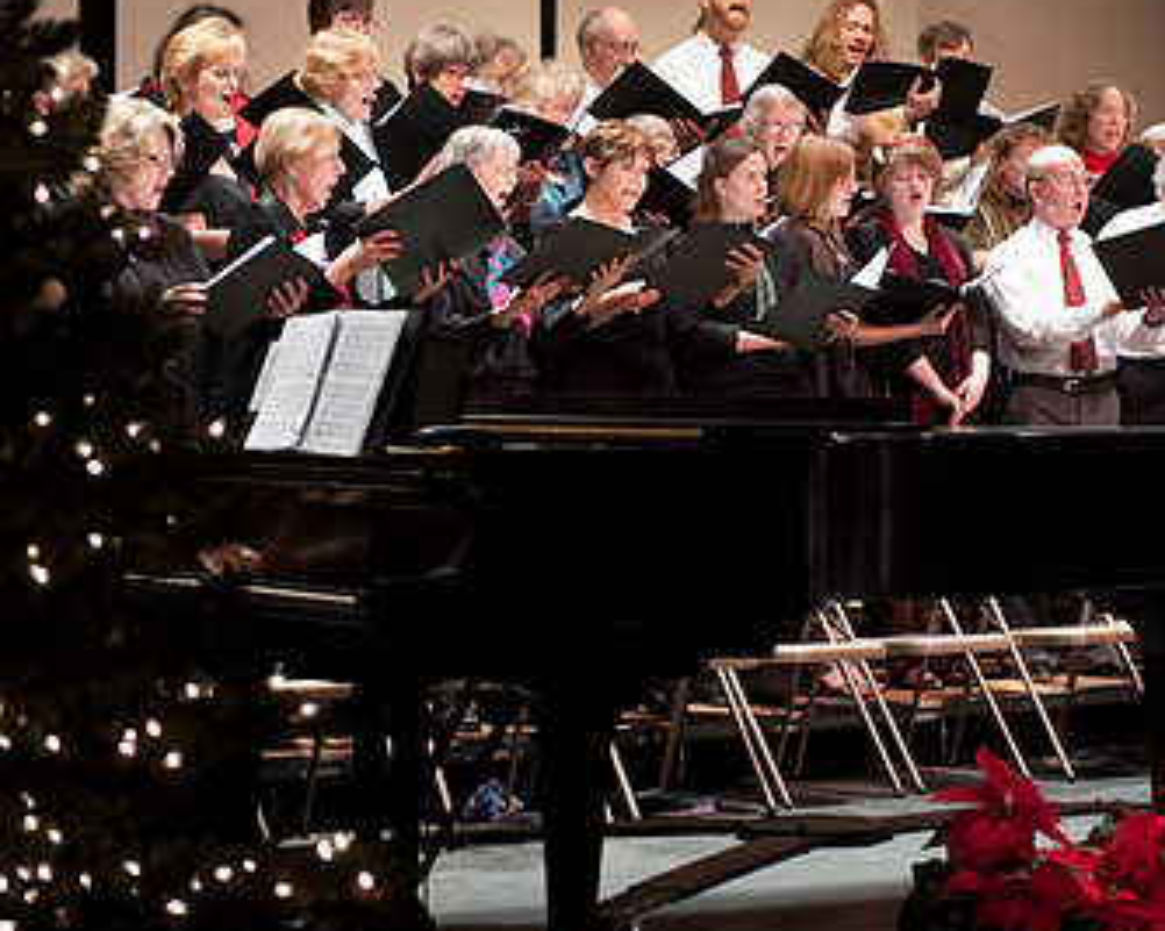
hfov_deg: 16.8
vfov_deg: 13.5
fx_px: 3930
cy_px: 317
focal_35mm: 114
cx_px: 816
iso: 2000
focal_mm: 70
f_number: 2.8
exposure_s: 1/100
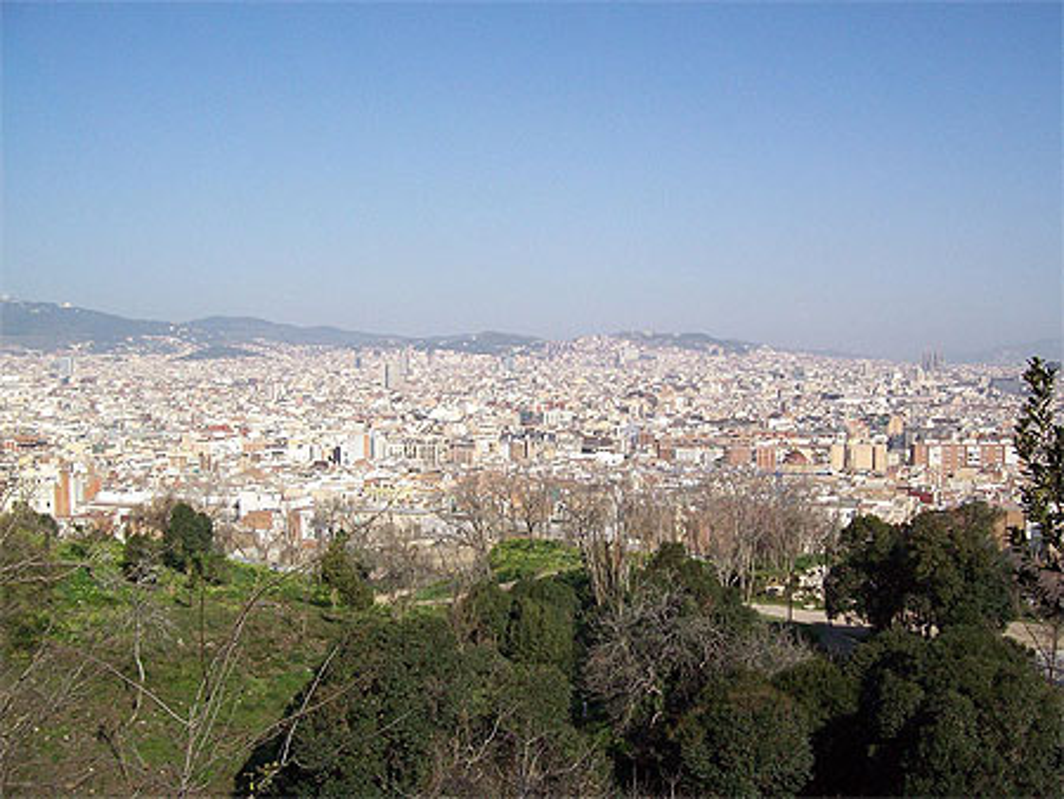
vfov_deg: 39.7
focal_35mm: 36
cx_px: 532
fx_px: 1107
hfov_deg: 51.3
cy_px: 400
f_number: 4.8
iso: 80
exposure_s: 1/612
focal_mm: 6
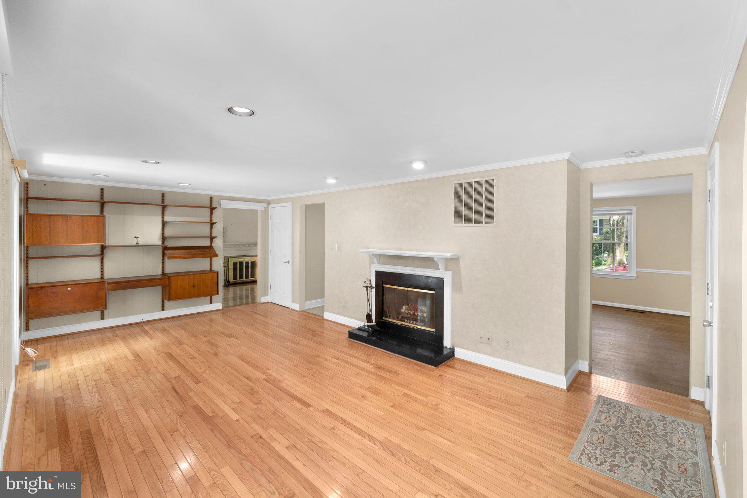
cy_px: 249
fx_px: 311
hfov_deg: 100.4
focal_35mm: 15
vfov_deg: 77.3
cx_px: 374
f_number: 8
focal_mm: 10
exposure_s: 1/4
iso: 200
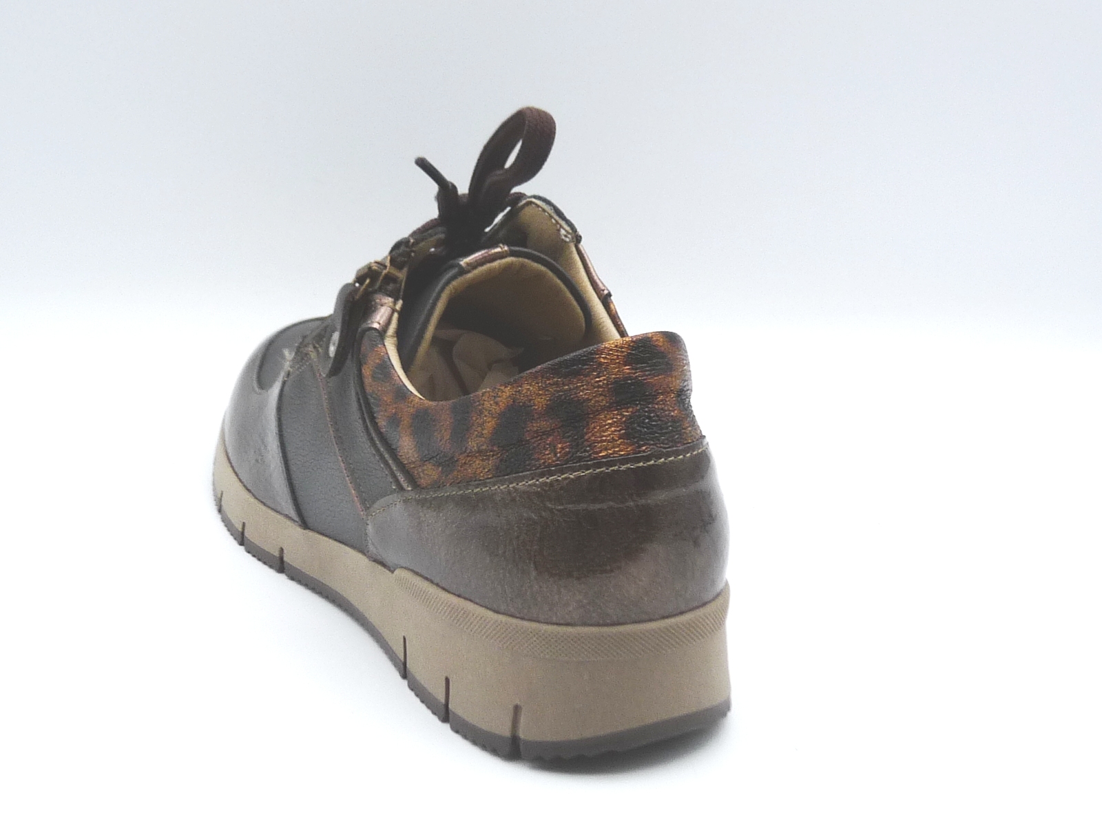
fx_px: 1528
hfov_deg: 39.7
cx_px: 551
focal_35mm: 48
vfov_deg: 30.3
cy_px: 413
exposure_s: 1/200
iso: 100
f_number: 4.5
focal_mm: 4.8
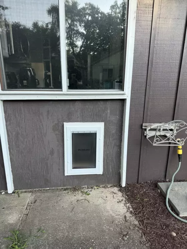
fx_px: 173
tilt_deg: -13.4
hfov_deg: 56.8
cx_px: 94
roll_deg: -0.9
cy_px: 124
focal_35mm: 24
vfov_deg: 71.6
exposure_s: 1/389
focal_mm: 6.76
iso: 80
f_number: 1.78
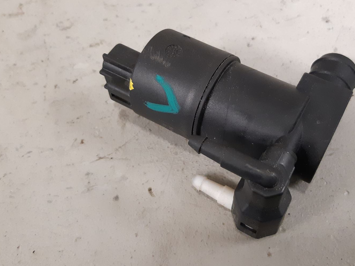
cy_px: 131
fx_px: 410
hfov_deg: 46.6
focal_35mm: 40
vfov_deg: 36.0
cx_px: 206
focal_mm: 3.93
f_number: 1.7
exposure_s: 1/50
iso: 320
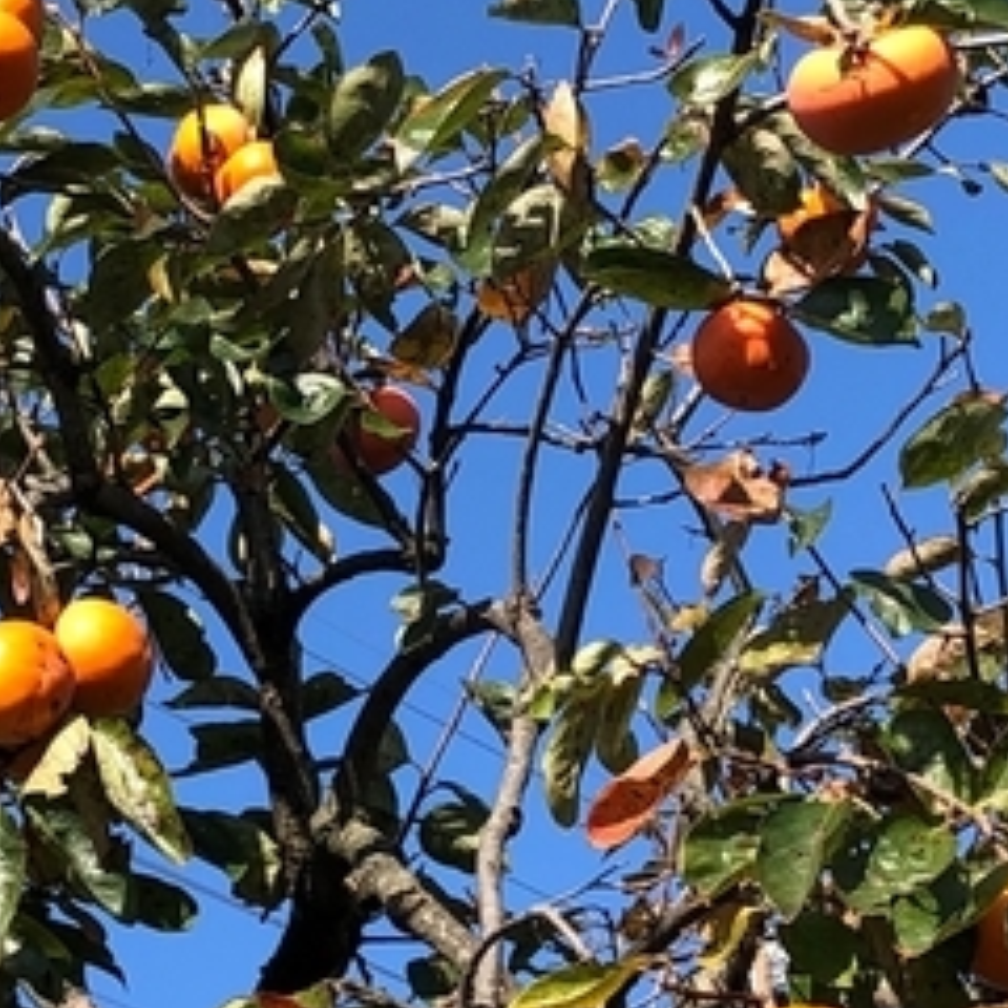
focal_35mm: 124
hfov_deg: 14.1
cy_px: 622
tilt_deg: +36.5
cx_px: 496
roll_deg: +5.4
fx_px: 4085
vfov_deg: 14.1
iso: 20
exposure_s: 1/889
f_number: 1.8
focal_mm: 3.99
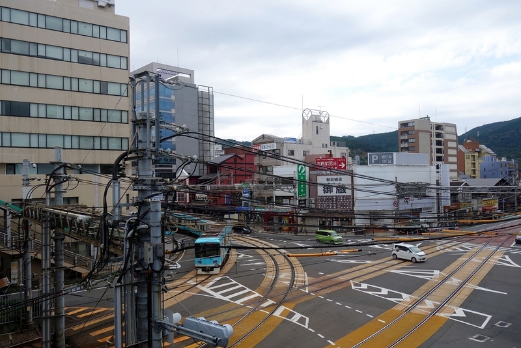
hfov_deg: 65.5
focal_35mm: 28
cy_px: 174
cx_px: 260
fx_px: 405
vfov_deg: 46.4
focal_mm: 10.42
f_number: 5.6
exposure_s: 1/400
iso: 125
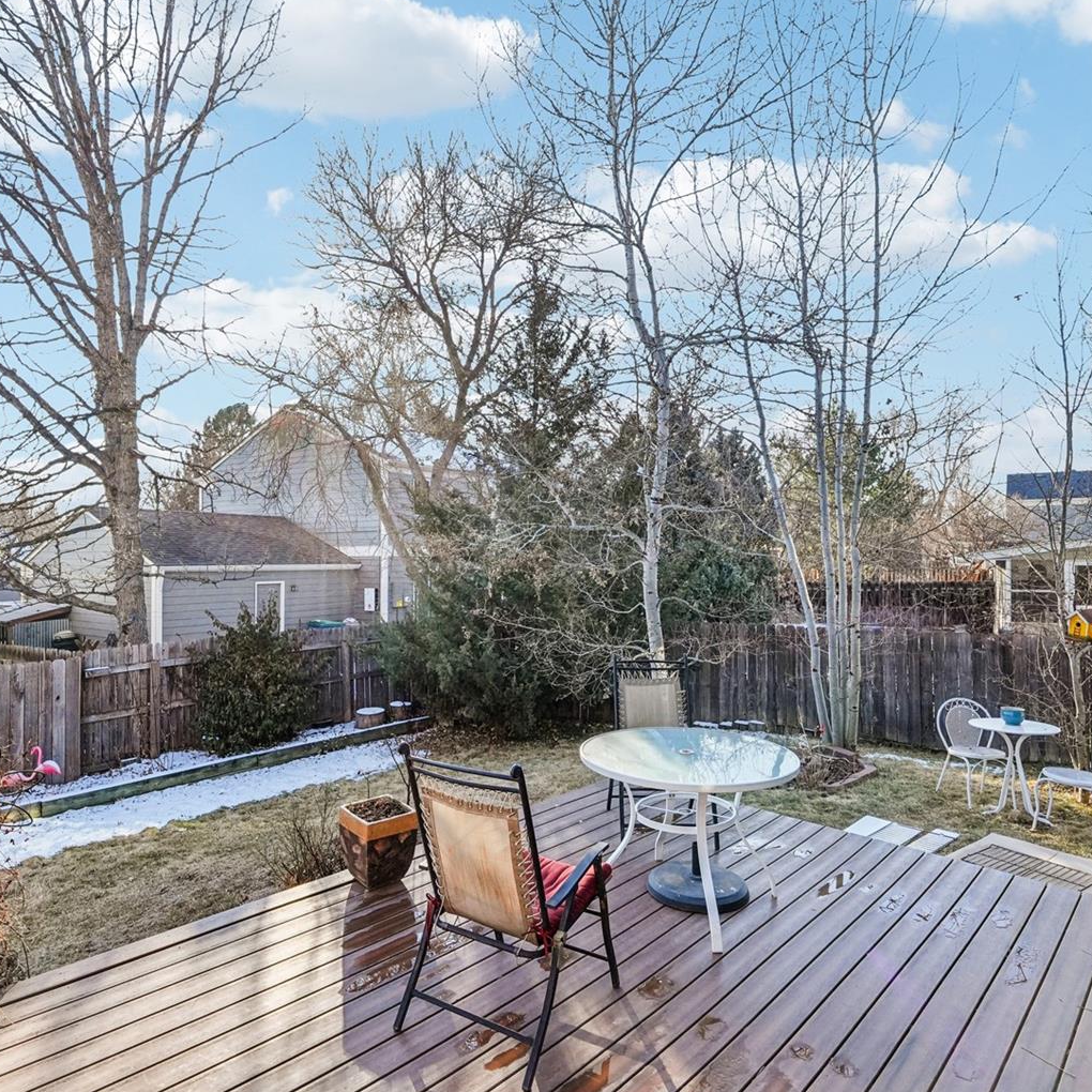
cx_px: 517
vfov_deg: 74.8
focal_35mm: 20
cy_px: 558
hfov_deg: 74.8
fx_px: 714
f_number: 8
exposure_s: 1/320
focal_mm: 10
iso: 800
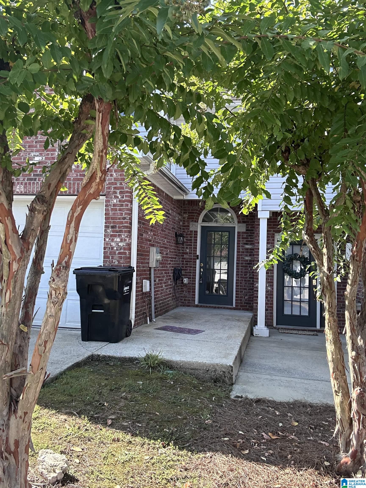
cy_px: 244
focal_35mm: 30
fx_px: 423
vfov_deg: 60.0
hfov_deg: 46.8
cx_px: 183
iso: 25
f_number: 1.9
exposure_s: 1/185
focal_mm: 2.69
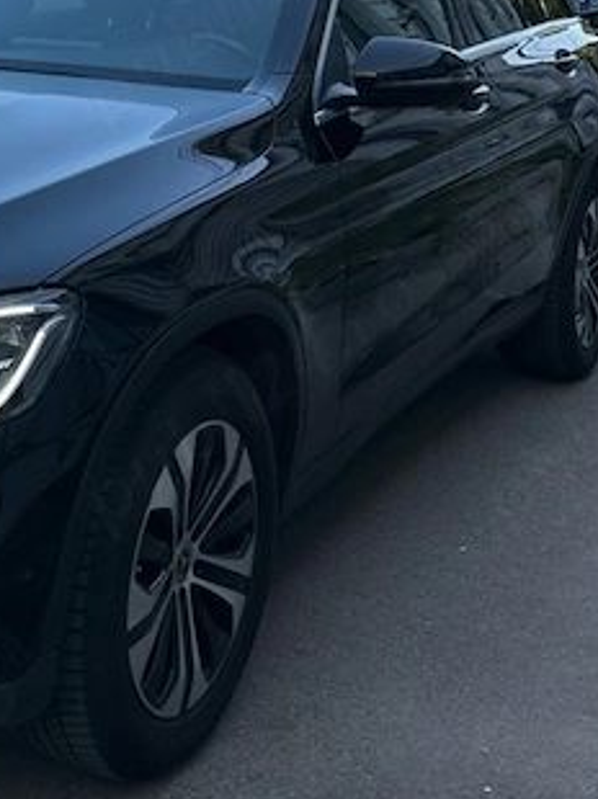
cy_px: 59
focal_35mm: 62
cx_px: -46
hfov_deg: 22.4
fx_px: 1430
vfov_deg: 29.7
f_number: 1.78
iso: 80
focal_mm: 6.86
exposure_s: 1/1157
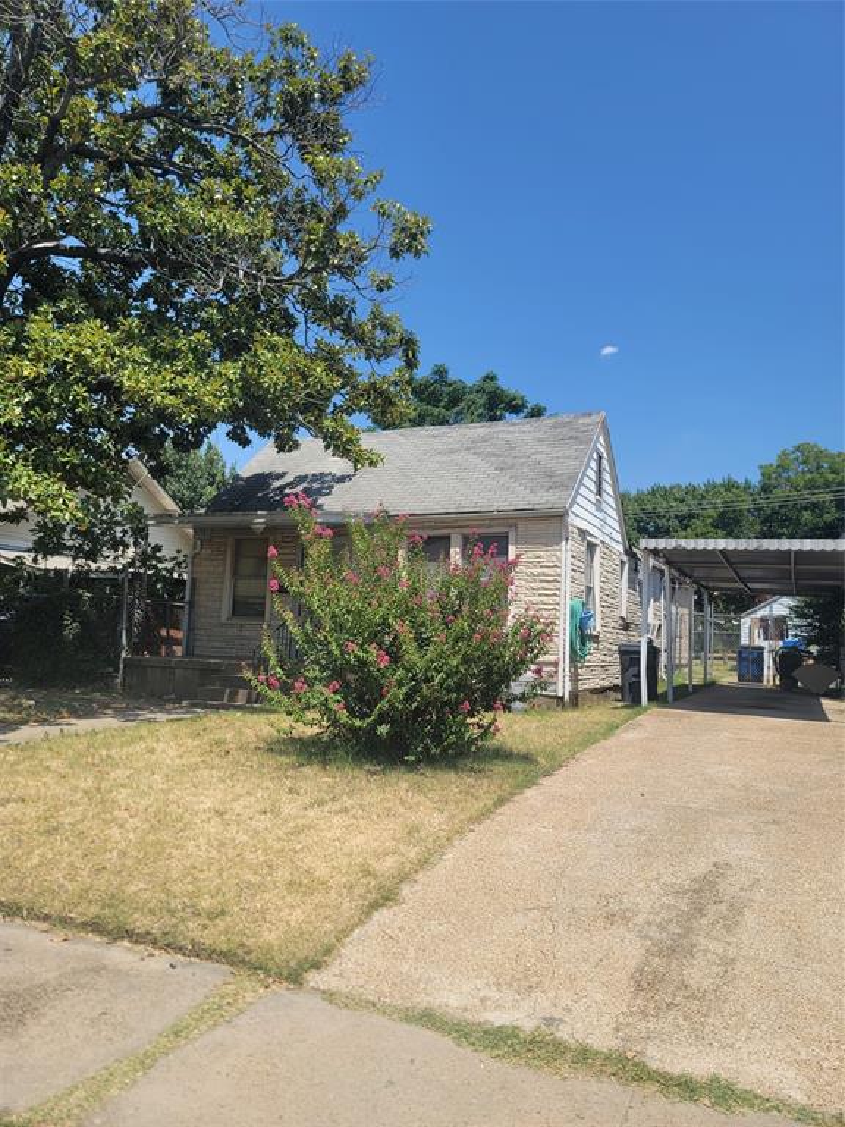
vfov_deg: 69.4
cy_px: 564
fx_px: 814
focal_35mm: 25
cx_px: 422
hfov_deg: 54.9
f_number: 1.8
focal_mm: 7
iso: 20
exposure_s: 1/1024
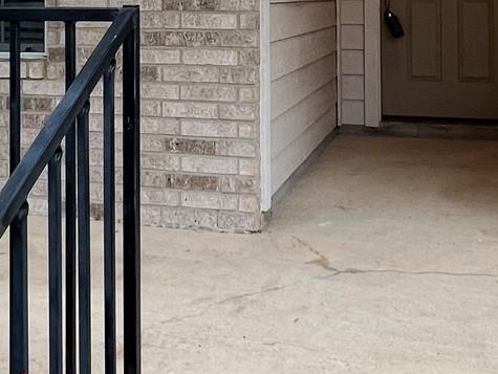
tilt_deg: +0.2
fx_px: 806
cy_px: -18
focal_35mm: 56
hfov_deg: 34.0
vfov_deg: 24.7
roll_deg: +0.0
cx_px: 168
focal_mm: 1.57
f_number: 1.8
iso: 100
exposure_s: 1/120
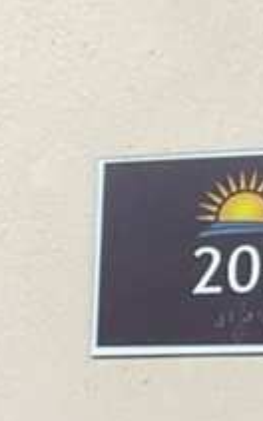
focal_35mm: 155
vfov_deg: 12.7
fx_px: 1776
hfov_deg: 8.0
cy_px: 648
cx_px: -299
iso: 40
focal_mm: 3
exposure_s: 1/120
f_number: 1.8
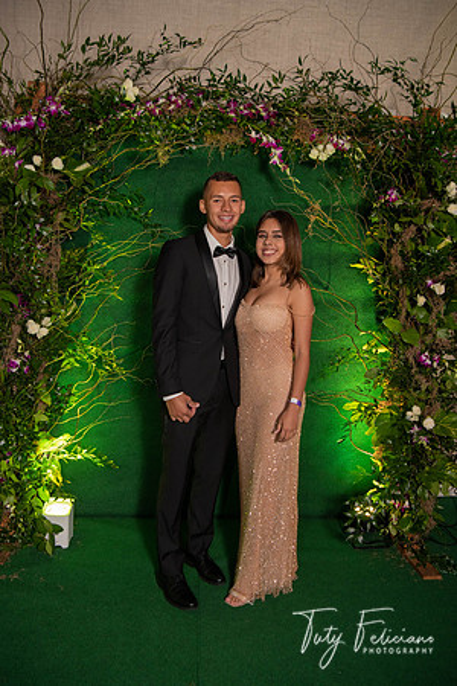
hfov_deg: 42.3
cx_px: 228
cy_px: 343
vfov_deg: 60.3
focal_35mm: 31
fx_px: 590
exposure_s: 1/60
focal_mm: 31
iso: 800
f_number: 5
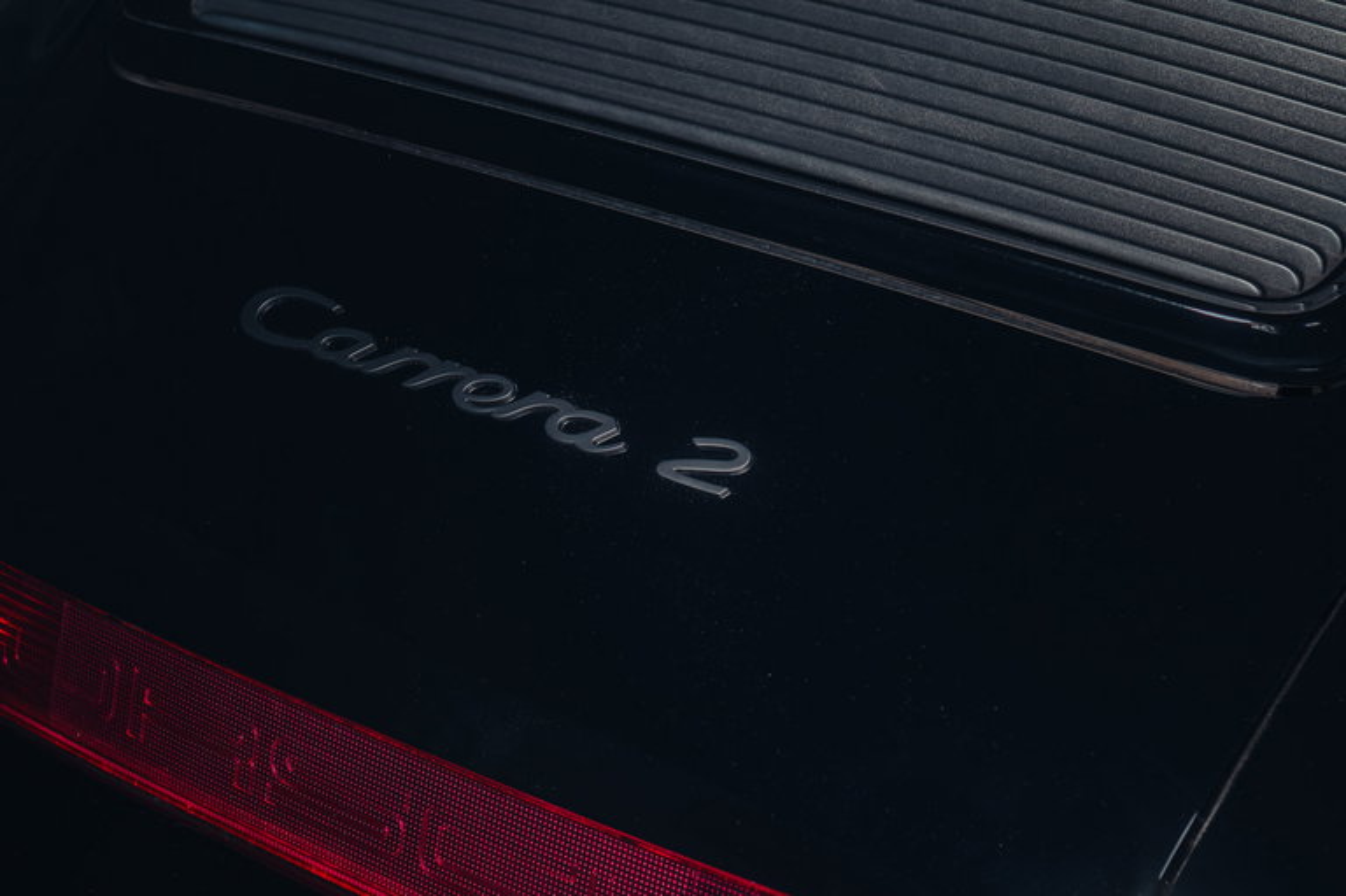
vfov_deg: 19.4
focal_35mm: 70
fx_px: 2615
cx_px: 673
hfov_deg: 28.9
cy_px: 448
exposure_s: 1/60
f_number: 7.1
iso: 400
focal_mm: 70
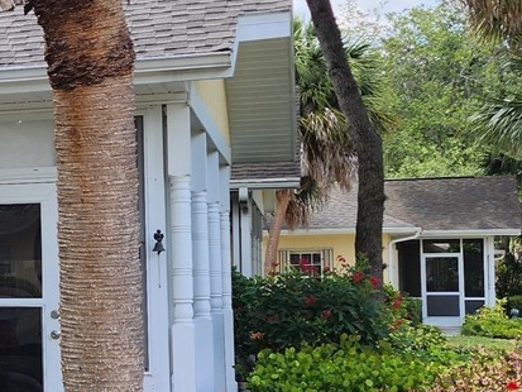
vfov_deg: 16.6
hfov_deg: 18.5
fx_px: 1342
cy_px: 230
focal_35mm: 89
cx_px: -341
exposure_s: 1/438
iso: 12
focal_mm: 6.4
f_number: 1.8
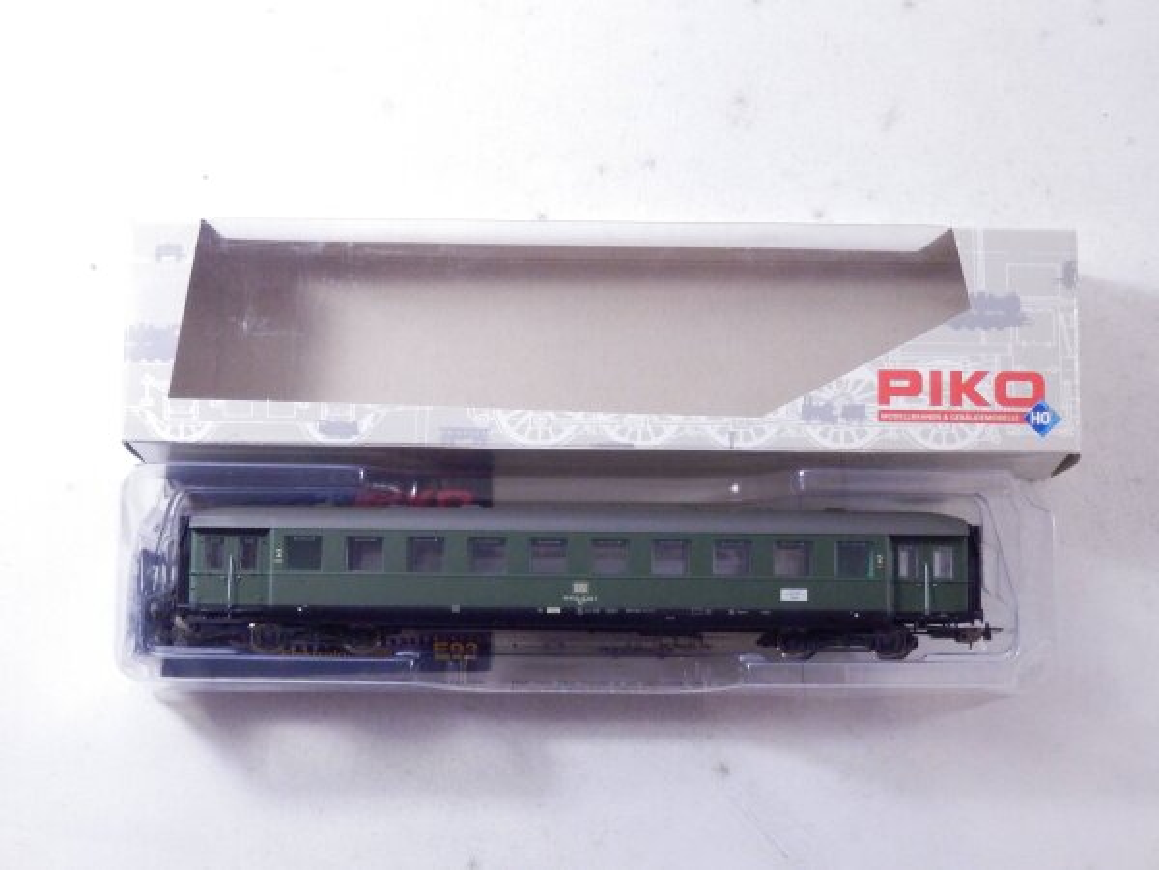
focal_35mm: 66
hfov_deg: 29.4
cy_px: 435
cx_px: 580
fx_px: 2210
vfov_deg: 22.3
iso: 1000
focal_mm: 11.9
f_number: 4.4
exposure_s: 1/160
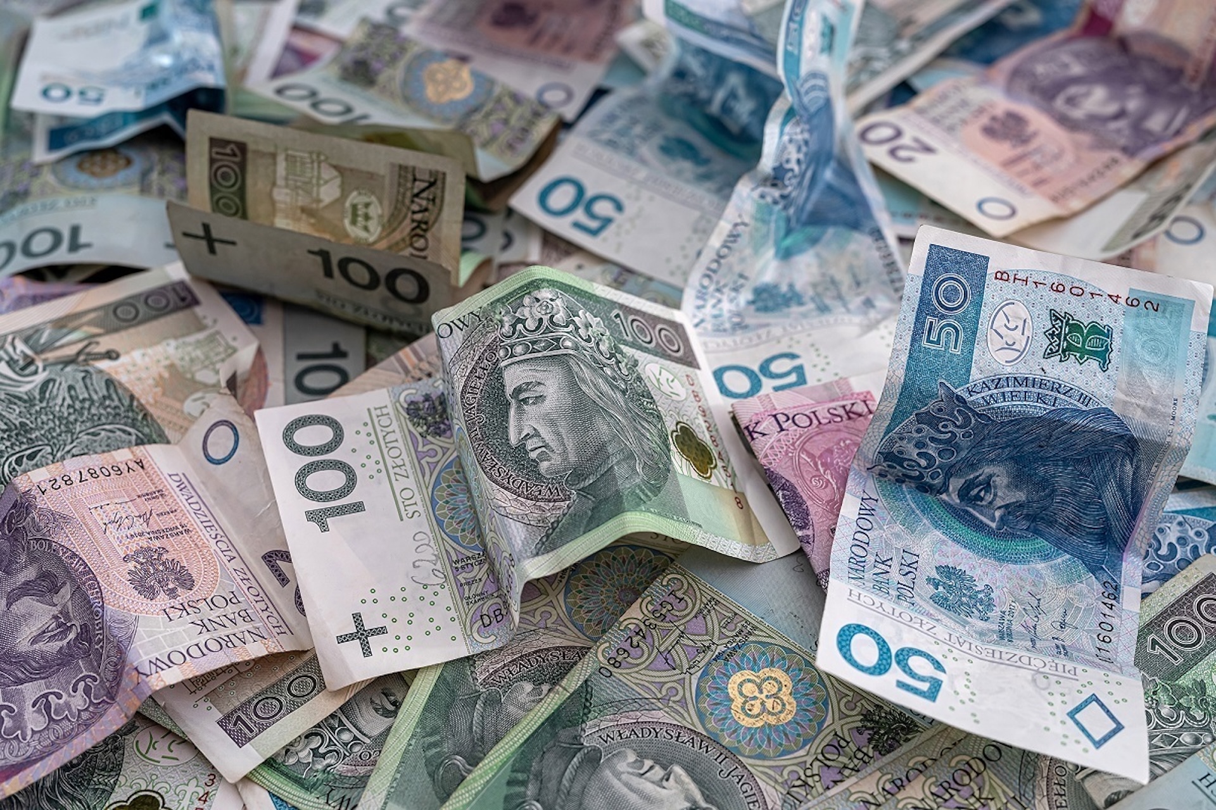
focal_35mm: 50
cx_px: 608
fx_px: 1689
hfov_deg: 39.6
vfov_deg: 27.0
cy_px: 405
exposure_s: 1/125
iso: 320
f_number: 6.3
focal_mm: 50
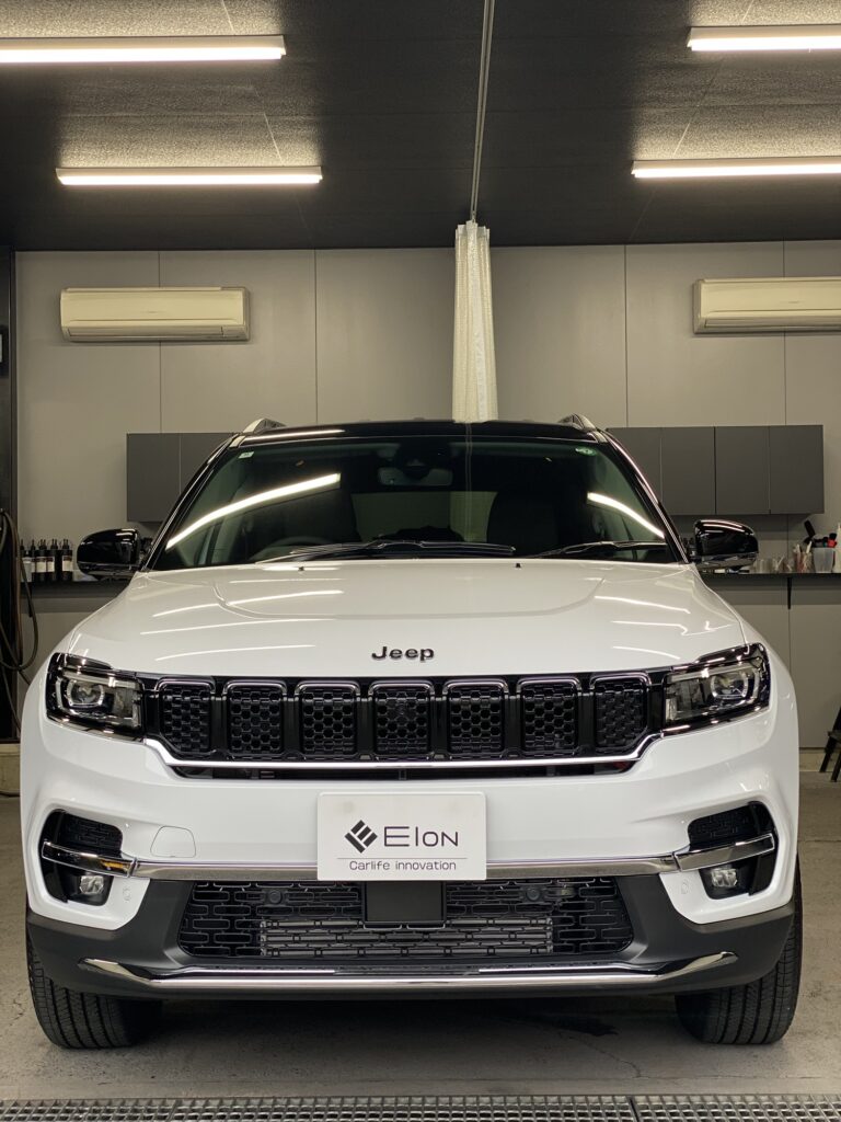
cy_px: 561
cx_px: 420
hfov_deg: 28.0
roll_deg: +0.7
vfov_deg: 36.8
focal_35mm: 52
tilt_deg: +1.2
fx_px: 1684
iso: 50
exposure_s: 1/120
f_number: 2
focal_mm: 6
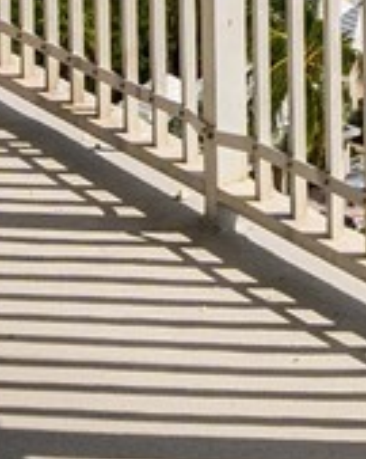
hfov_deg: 9.3
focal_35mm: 132
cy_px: -512
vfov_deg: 12.5
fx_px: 1789
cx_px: 1089
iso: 320
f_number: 11
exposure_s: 1/500
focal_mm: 14
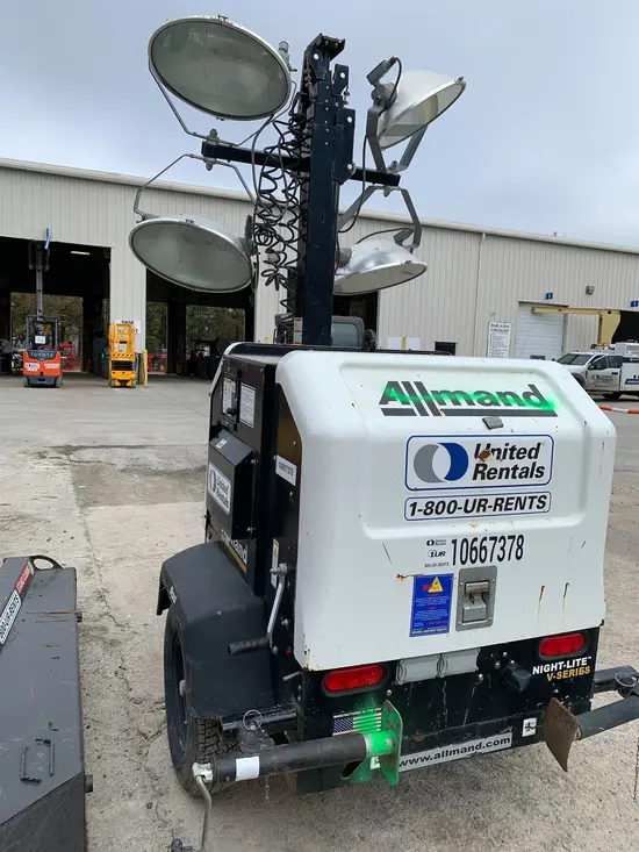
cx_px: 320
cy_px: 426
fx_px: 640
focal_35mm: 26
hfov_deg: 53.1
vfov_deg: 67.3
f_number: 1.8
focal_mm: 4.25
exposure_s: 1/1176
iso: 25
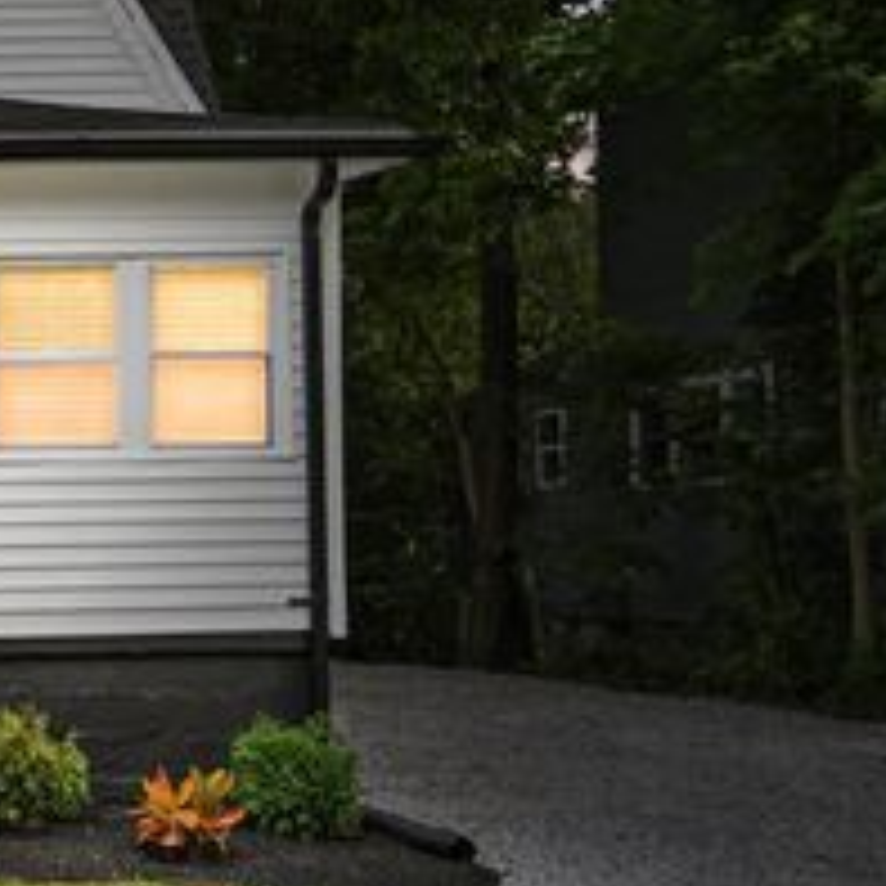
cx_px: -391
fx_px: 1680
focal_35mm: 58
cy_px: 340
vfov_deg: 29.5
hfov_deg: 24.1
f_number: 4
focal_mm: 14
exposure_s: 1/800
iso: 100
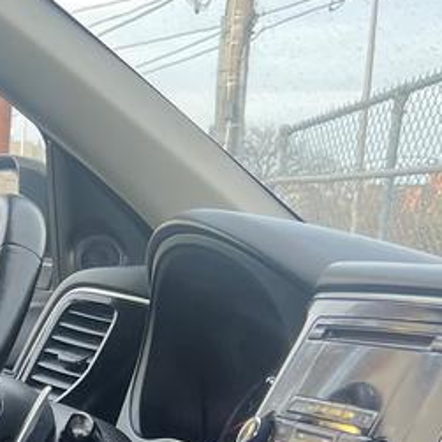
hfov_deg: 13.3
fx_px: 1690
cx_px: -373
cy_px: 495
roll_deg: -0.9
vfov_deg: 14.5
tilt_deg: -9.6
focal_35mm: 117
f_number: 1.5
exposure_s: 1/134
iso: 32
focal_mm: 5.7
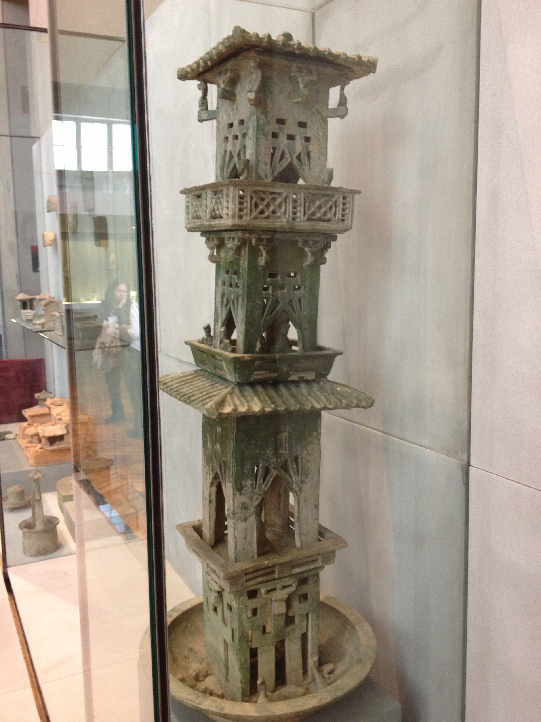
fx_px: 729
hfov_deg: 40.7
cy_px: 361
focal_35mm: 35
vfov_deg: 52.6
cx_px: 270
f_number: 2.4
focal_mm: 4.28
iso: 160
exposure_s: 1/20
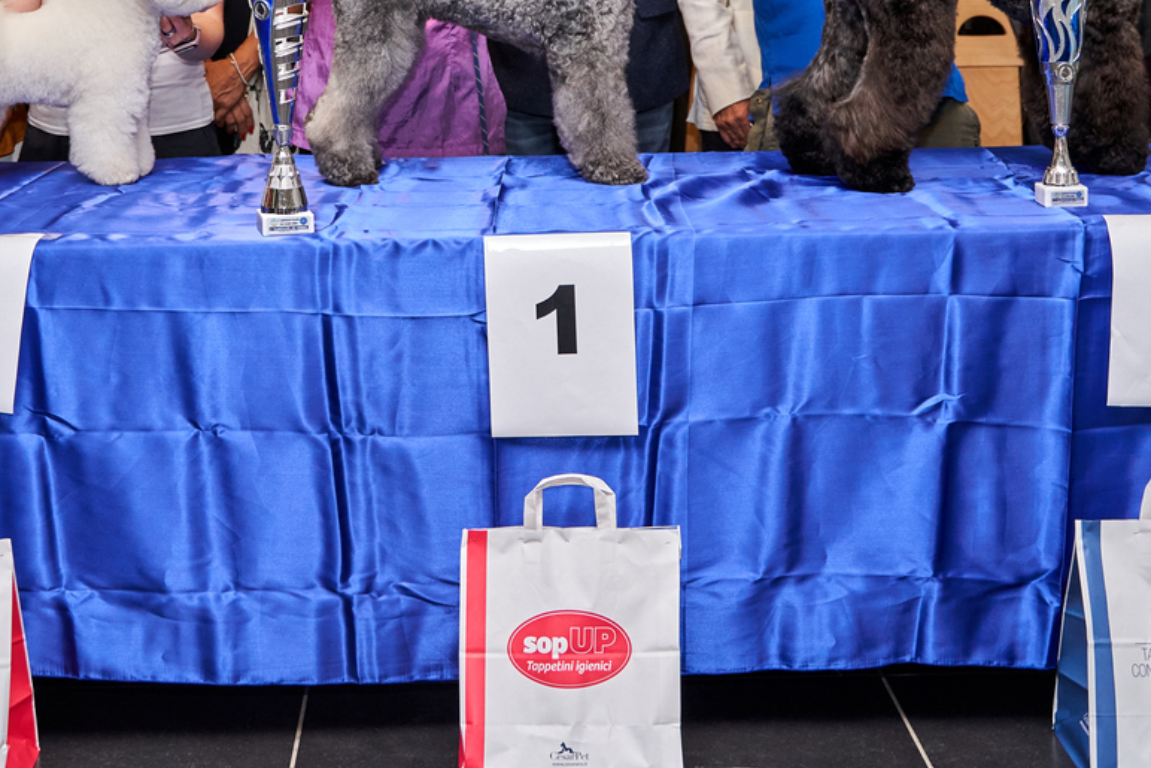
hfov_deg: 29.6
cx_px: 458
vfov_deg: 19.7
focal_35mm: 68
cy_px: 86
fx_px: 2174
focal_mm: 35
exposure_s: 1/100
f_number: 3.2
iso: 1600
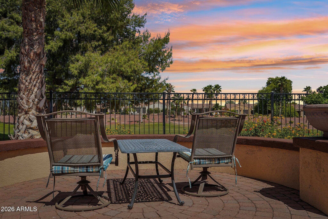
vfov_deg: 38.9
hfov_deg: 55.8
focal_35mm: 34
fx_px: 310
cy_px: 110
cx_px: 164
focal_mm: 34
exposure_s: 1/1250
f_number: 8
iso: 400
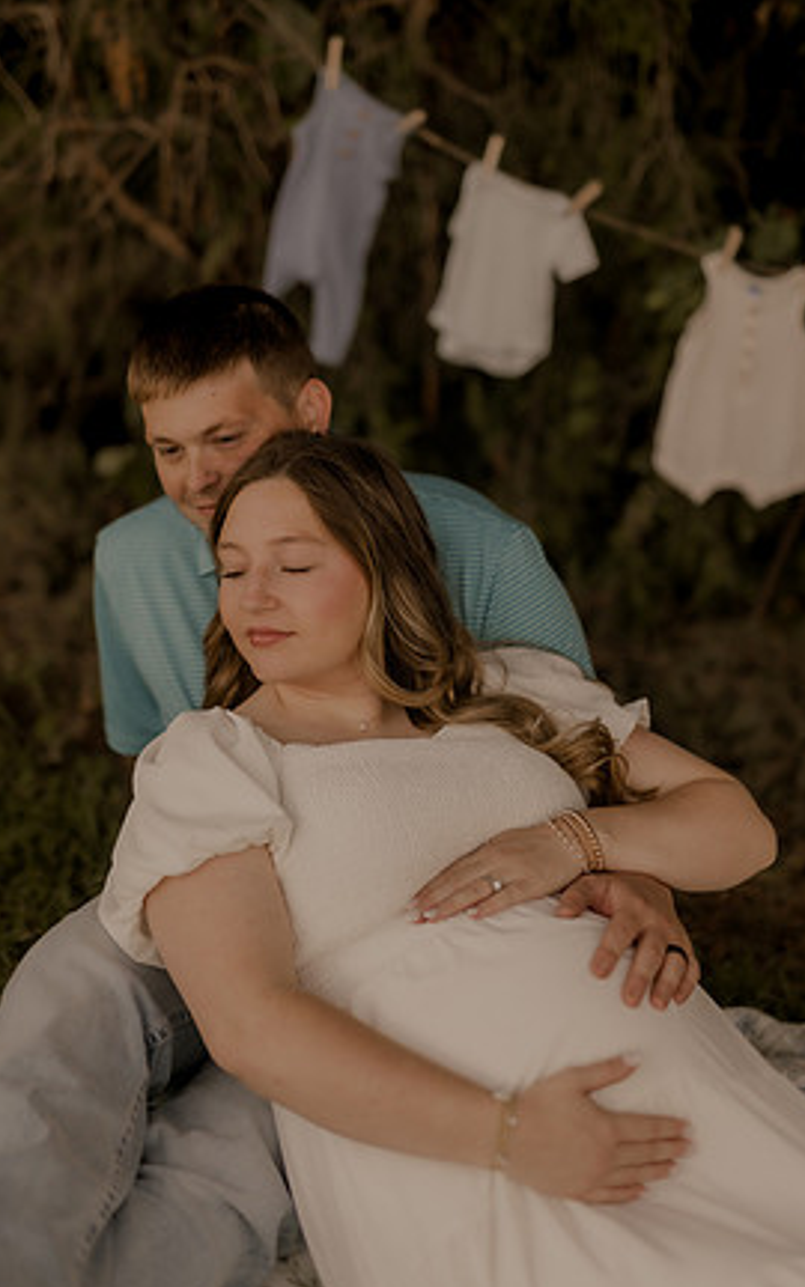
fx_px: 1860
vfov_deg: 38.2
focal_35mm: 53
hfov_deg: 24.4
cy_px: 641
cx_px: 422
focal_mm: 50
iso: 200
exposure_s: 1/1000
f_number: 1.4
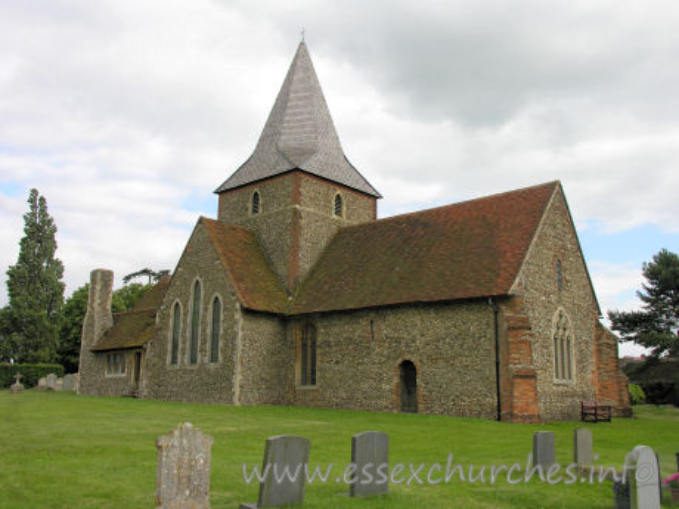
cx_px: 340
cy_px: 254
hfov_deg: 52.6
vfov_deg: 40.7
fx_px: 687
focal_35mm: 35
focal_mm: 8.9
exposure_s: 1/170
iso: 50
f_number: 5
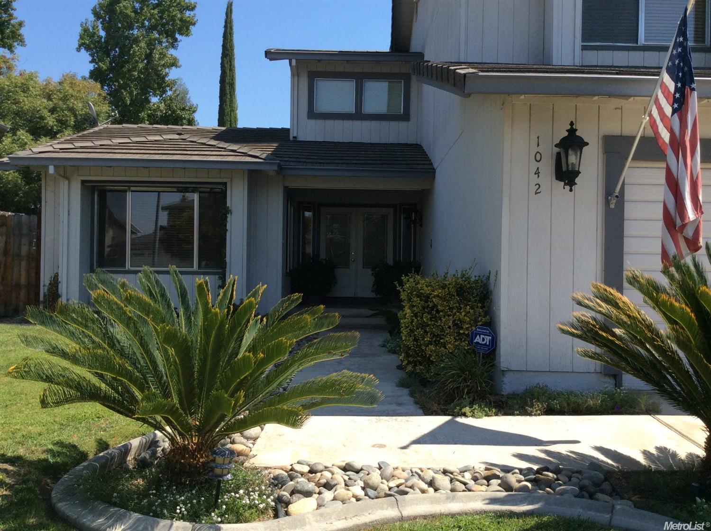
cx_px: 356
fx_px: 656
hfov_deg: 56.9
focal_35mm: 32
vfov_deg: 44.0
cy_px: 266
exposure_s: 1/1003
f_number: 2.4
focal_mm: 3.3
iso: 32
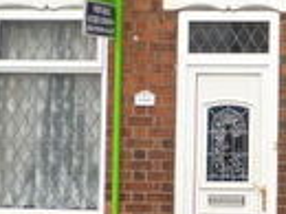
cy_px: 43
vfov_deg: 10.9
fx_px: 1113
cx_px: 449
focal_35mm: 135
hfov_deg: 13.6
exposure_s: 1/640
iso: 80
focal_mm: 4.4
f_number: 2.8
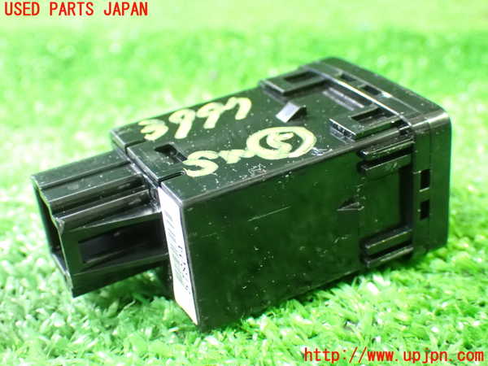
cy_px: 183
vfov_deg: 27.0
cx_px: 244
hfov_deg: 35.5
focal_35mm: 54
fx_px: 761
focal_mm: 9.65
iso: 1600
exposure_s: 1/15
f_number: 3.3
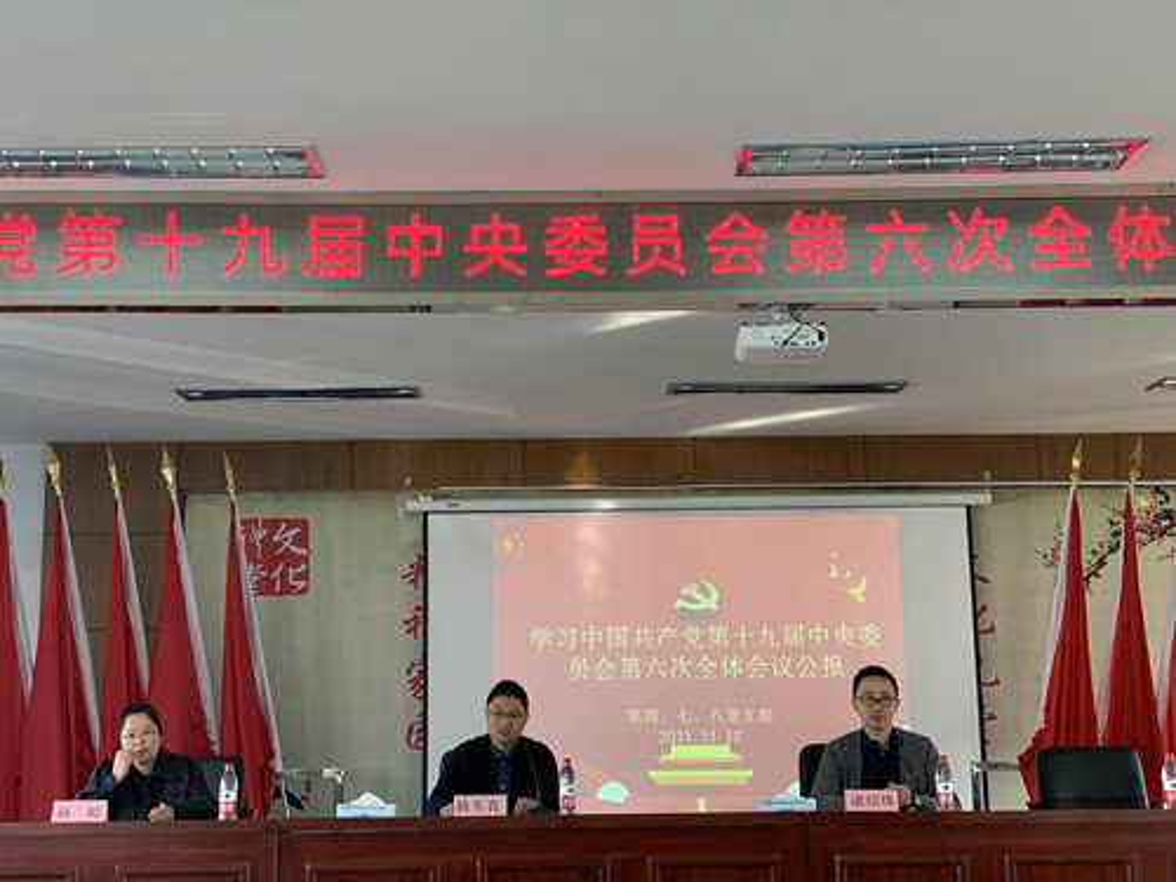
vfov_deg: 28.0
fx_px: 1767
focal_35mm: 52
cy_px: 441
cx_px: 588
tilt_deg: +9.8
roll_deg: +0.8
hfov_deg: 36.8
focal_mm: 6
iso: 80
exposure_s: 1/50
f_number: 2.4
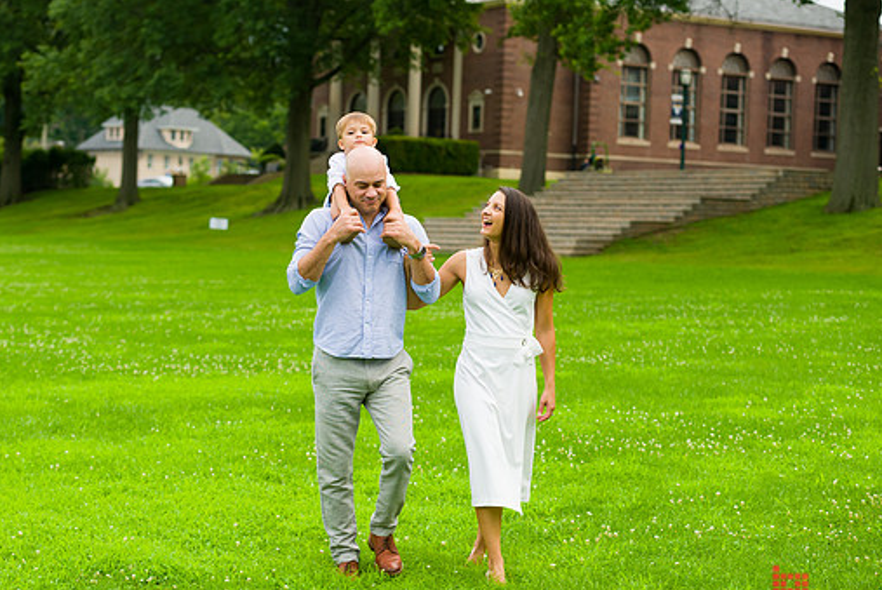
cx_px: 391
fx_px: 1962
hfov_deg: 25.3
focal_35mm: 80
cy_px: 319
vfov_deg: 17.1
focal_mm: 70
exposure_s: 1/640
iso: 200
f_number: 4
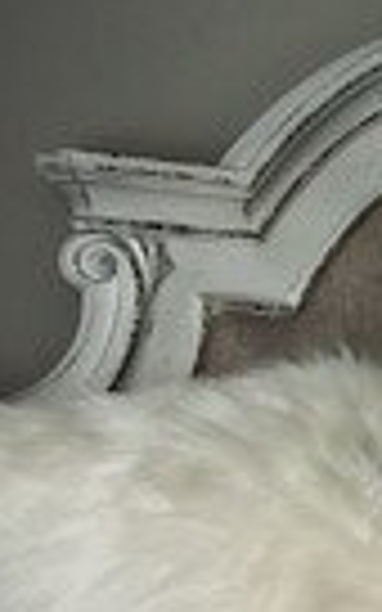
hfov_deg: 9.3
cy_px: 628
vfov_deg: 19.0
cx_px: 1205
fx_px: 1766
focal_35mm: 106
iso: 1600
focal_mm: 24
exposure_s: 1/125
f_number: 2.8
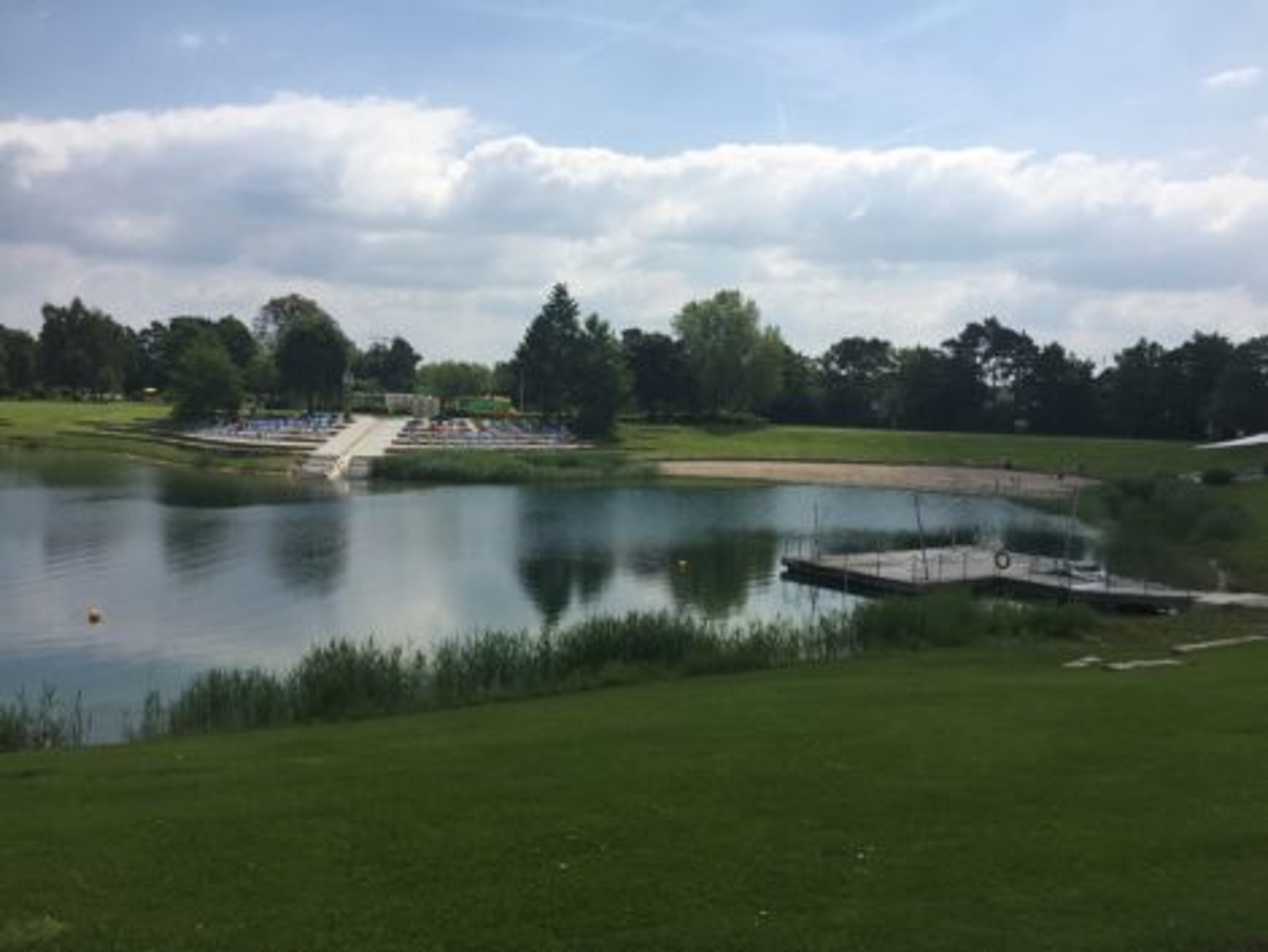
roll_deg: -3.2
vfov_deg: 48.3
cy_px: 476
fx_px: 1063
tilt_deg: -3.7
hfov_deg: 61.6
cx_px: 634
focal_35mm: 29
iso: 32
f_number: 2.2
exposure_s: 1/3300
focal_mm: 4.15
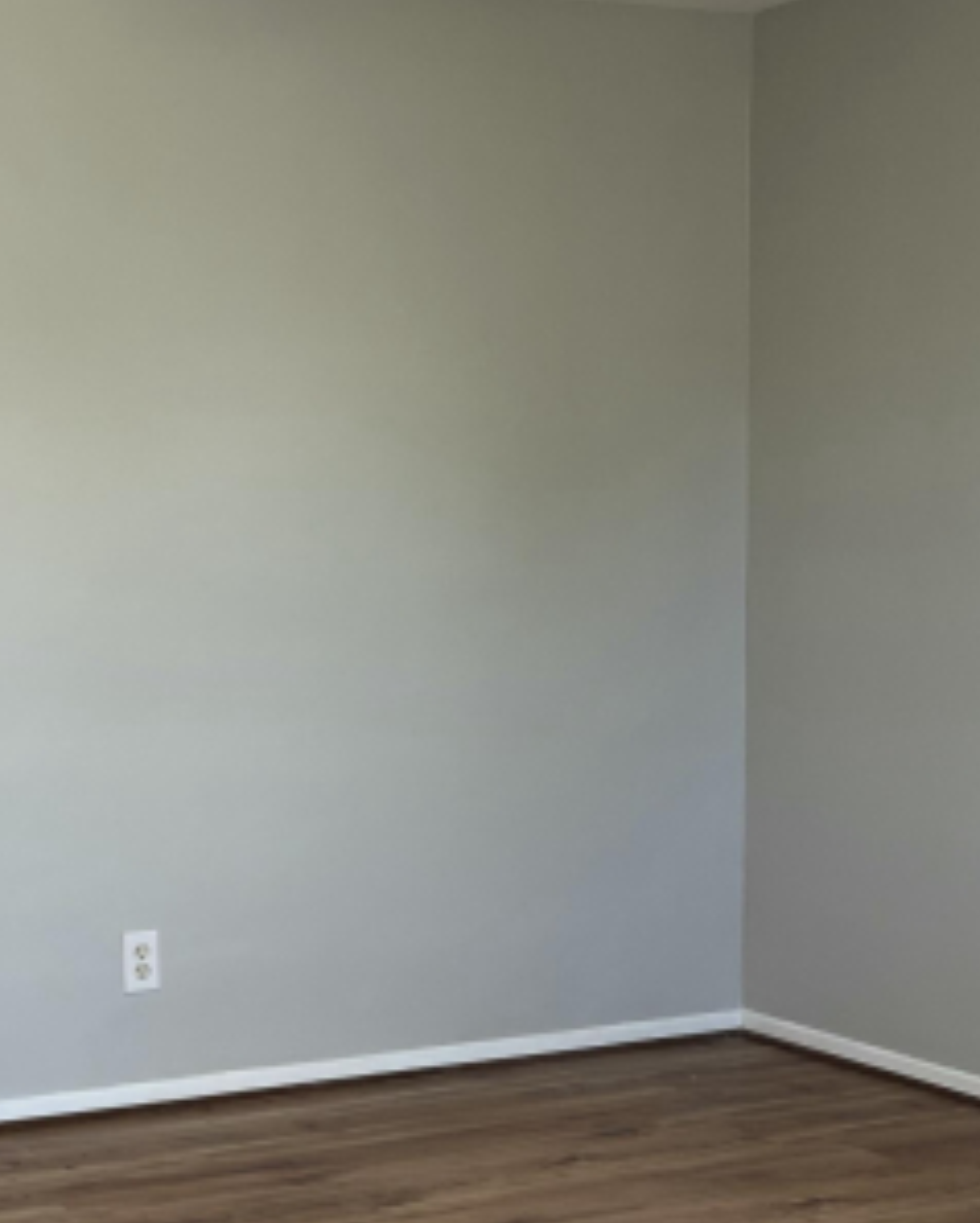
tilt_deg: -3.0
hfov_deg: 25.4
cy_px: 626
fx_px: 2064
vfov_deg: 33.0
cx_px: -2
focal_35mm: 57
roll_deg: +0.6
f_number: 1.6
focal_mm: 5.1
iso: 50
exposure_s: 1/120
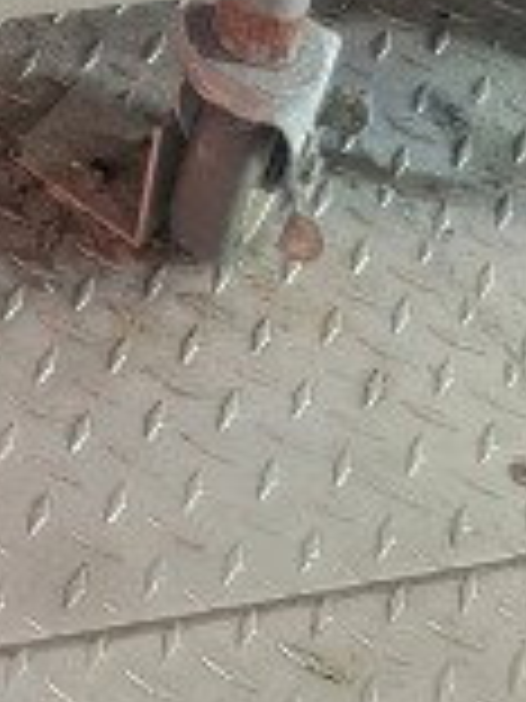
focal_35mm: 125
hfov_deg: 10.6
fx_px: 2533
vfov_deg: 12.4
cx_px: -602
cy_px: -979
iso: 320
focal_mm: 6.7
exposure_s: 1/40
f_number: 1.8
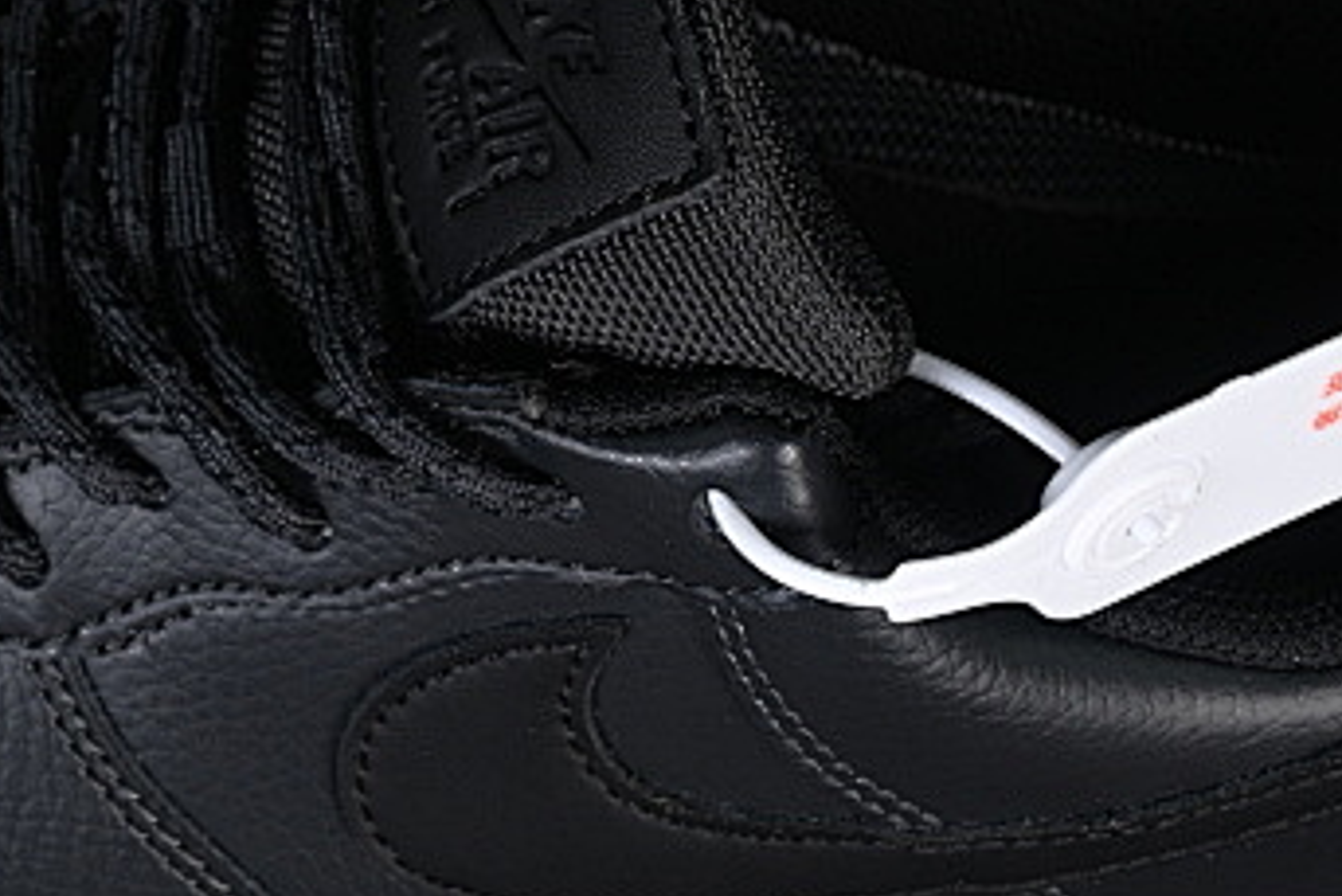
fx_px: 8801
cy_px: 102
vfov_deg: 5.8
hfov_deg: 8.7
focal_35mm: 236
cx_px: 301
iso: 160
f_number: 6.3
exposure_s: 1/50
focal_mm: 50
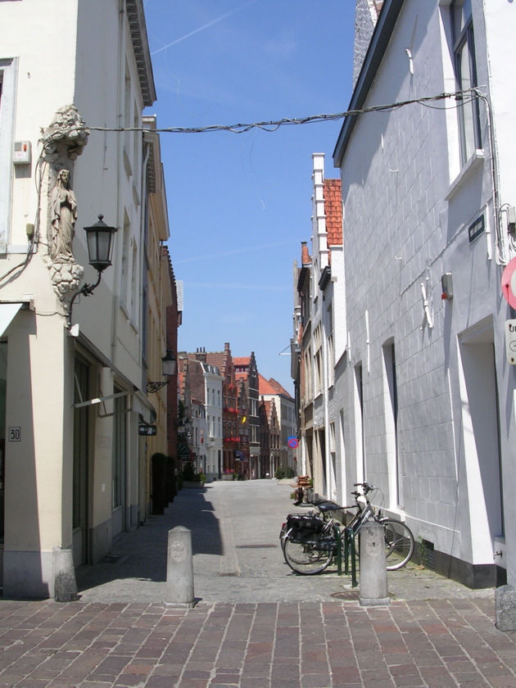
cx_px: 258
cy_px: 344
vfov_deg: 43.9
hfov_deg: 33.6
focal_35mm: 43
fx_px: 855
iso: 50
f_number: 5.9
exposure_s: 1/296
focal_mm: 6.6
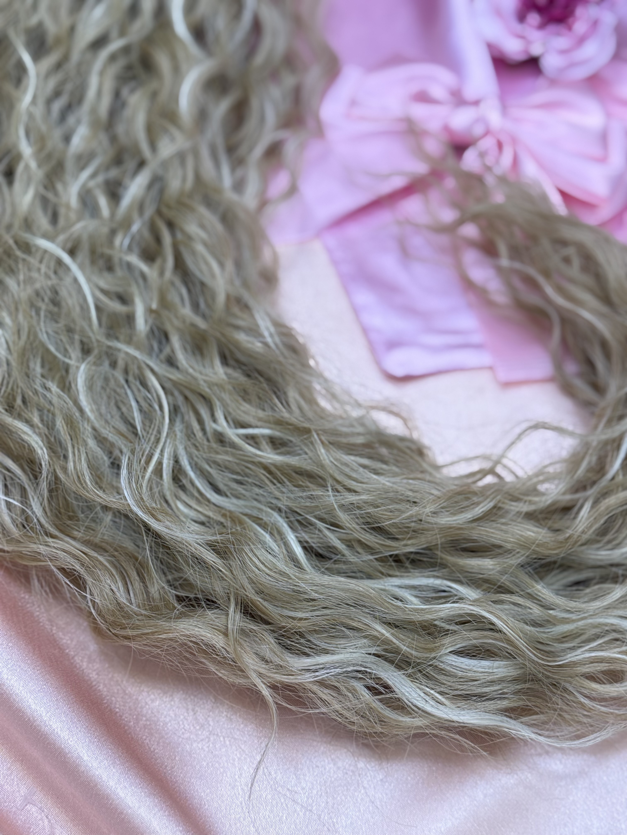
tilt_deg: -59.7
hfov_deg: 30.3
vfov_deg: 39.7
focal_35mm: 48
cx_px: 314
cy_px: 418
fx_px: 1159
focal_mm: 6.76
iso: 50
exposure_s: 1/193
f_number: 1.78
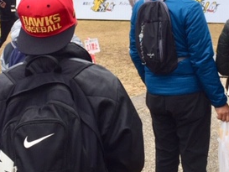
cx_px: 111
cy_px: 18
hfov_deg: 28.5
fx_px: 450
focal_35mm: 68
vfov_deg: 21.2
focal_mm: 4.15
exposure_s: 1/898
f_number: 2.2
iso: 32
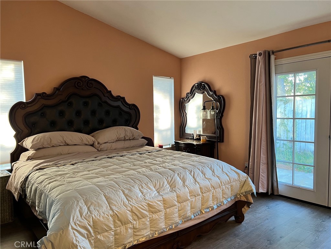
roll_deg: +0.8
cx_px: 166
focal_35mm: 26
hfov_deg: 67.3
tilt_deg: -3.1
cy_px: 124
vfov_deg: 53.1
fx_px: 249
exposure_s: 1/60
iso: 100
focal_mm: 5.7
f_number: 1.5
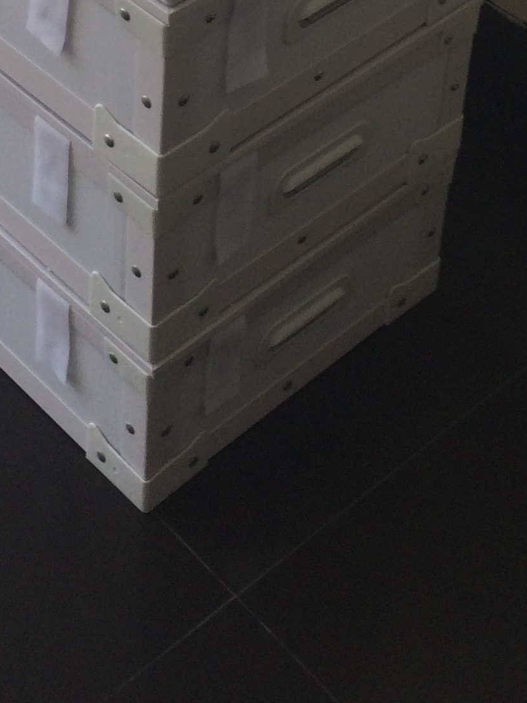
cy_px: -225
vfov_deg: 20.6
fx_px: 1747
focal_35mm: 86
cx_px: 59
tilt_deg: -32.1
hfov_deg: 16.9
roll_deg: -1.2
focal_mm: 4.15
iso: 32
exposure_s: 1/266
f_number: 2.2
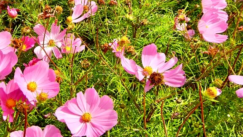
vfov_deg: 20.3
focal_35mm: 58
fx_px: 374
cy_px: 14
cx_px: 101
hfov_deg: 35.9
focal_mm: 5.4
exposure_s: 1/440
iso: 160
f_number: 7
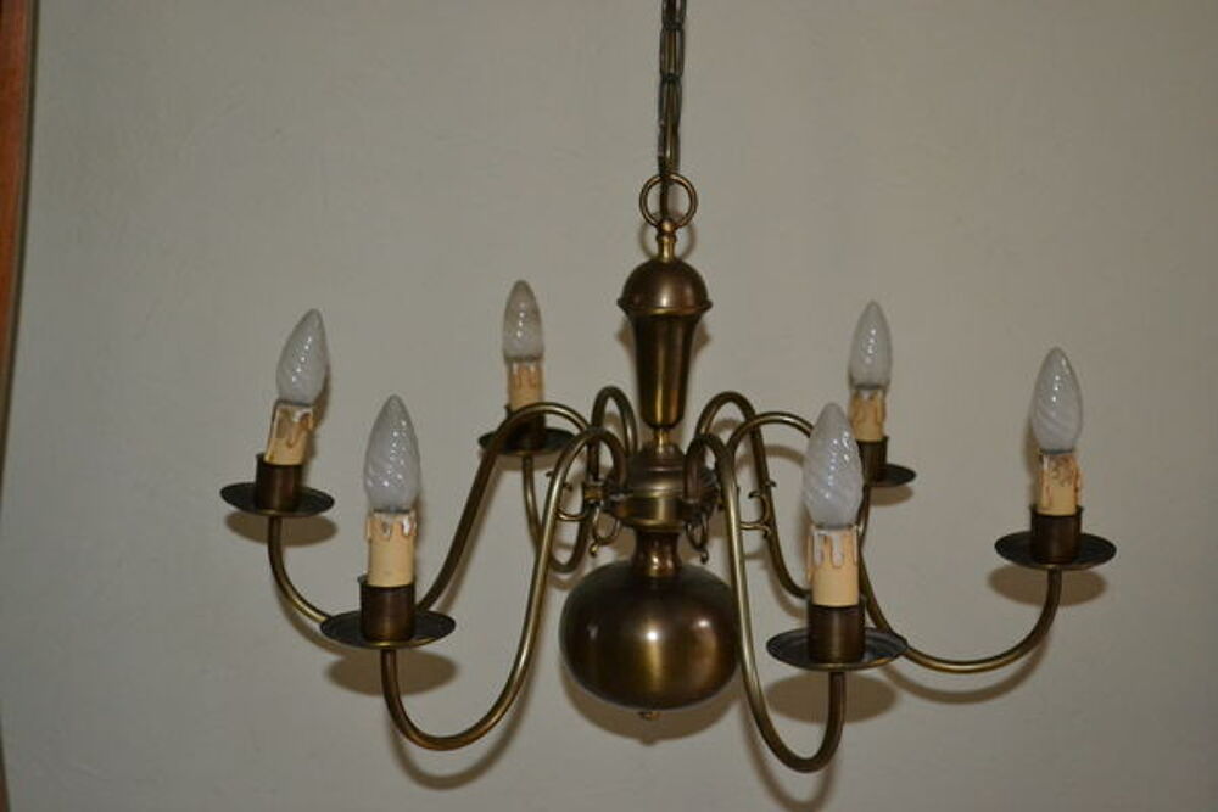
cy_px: 406
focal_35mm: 57
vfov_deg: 23.8
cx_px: 609
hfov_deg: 35.0
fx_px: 1929
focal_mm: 38
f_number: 5
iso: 3200
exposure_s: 1/60
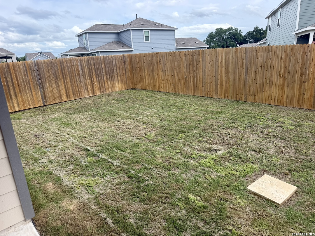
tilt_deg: -14.5
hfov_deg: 71.6
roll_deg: +3.5
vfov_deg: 56.8
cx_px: 158
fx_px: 218
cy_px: 118
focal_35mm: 24
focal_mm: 6.76
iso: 100
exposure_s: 1/2611
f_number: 1.78
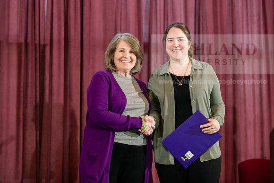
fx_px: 594
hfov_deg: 26.0
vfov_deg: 17.5
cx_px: 137
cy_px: 92
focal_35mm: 78
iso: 1600
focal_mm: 78
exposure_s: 1/200
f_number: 4.5
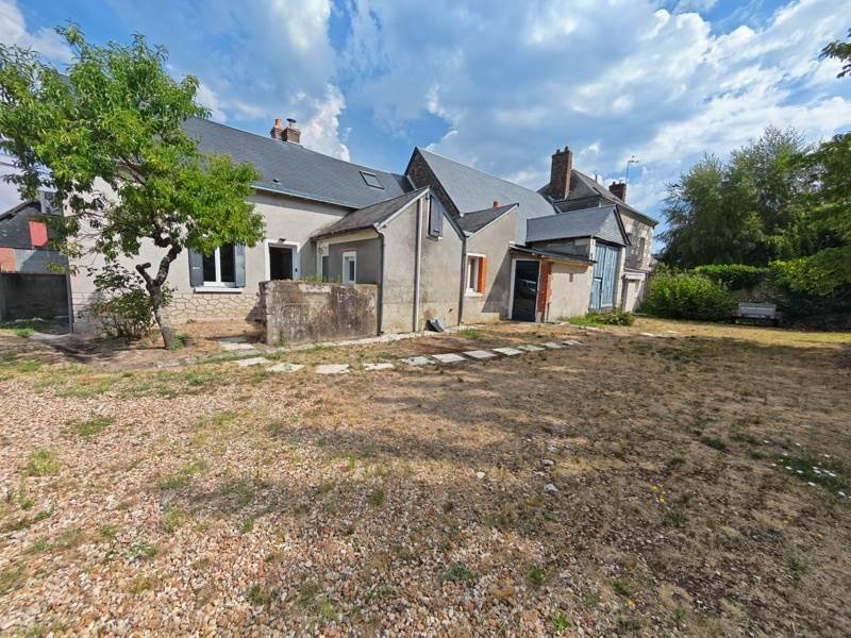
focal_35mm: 13
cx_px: 426
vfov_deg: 89.9
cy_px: 319
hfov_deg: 106.2
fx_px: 320
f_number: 2
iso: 50
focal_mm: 1.82
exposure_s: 1/2200
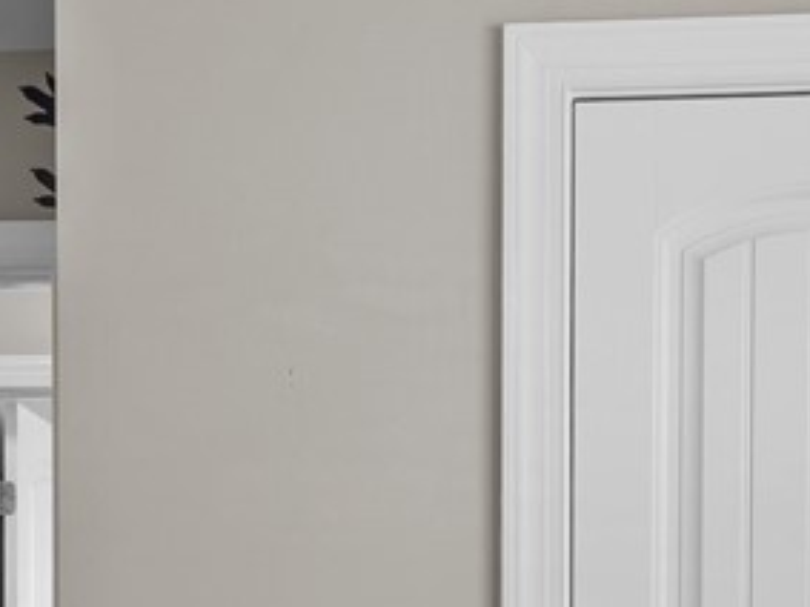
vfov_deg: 23.1
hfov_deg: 32.7
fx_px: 1380
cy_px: 690
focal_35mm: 59
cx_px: 405
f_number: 4
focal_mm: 16
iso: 400
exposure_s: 1/30
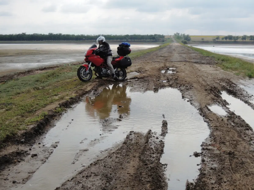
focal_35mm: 50
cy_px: 95
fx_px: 367
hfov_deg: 38.2
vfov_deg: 29.1
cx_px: 127
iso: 100
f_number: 3.7
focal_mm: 9
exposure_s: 1/1250
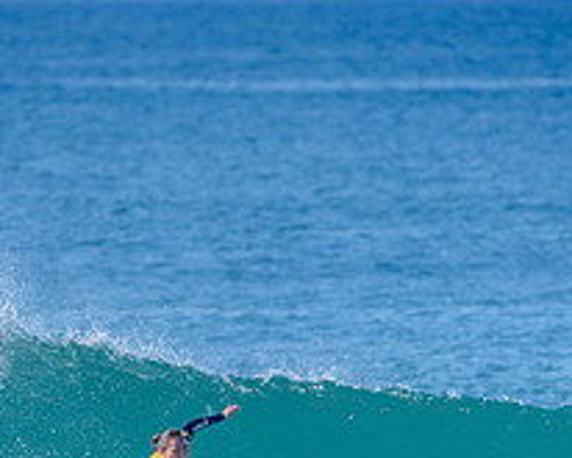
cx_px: 139
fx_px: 22594
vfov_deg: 1.2
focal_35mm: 1334
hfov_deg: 1.5
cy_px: 529
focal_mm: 500
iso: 180
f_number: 5.6
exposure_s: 1/2000
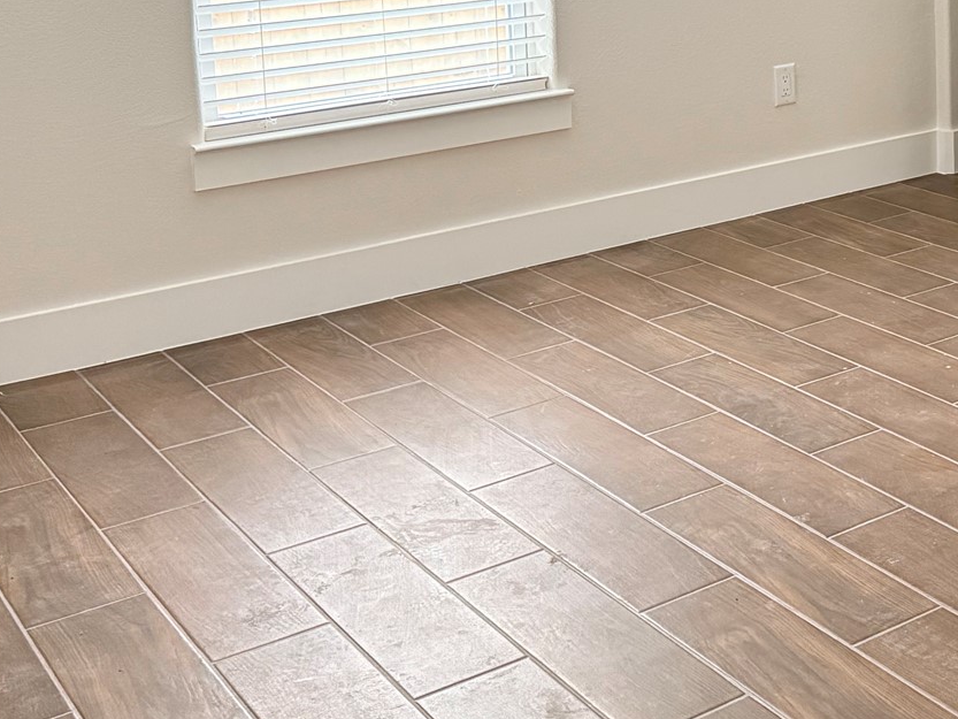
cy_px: -43
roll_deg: +1.1
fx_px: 1633
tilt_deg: -6.0
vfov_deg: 23.5
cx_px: 921
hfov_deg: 30.7
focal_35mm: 59
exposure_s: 1/60
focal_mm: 6.76
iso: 640
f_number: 1.78
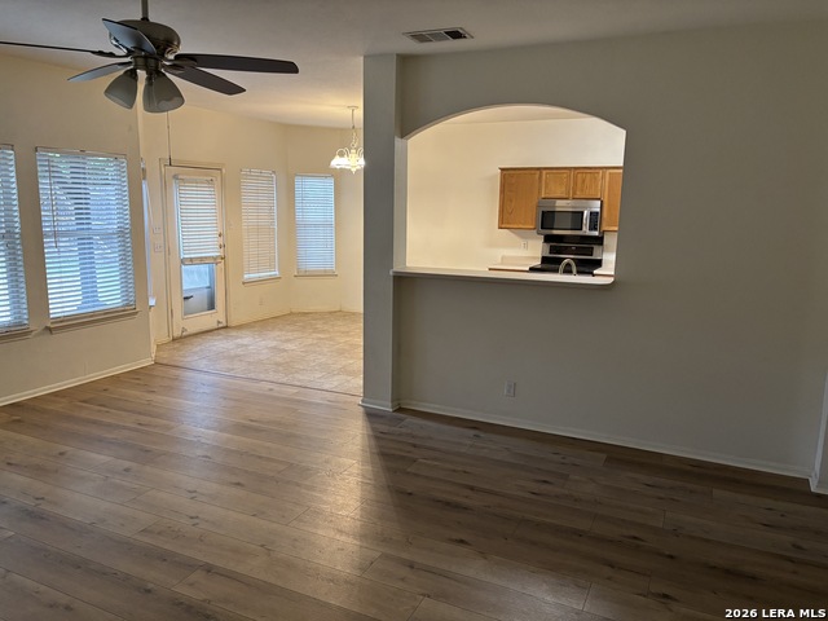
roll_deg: -0.9
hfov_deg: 67.3
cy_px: 310
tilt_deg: -9.9
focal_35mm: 26
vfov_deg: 53.1
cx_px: 414
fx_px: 622
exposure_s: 1/60
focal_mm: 5.96
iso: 200
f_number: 1.6
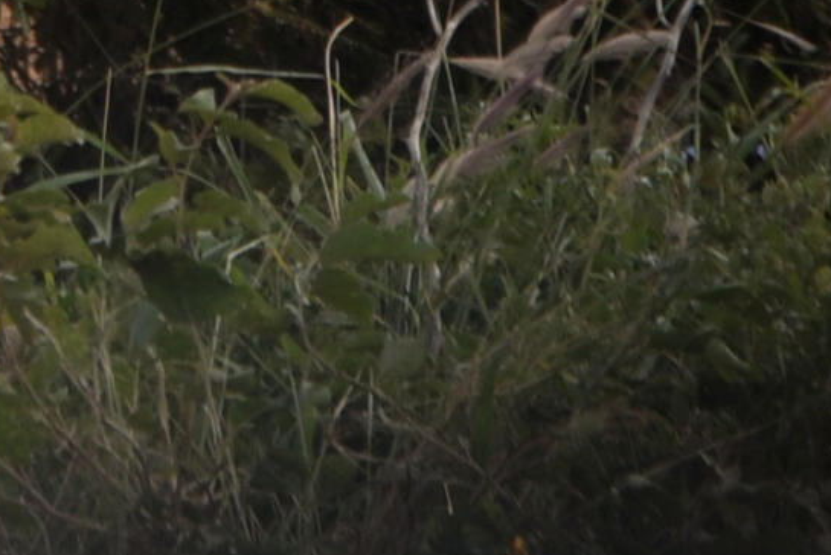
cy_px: -961
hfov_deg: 1.3
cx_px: -2190
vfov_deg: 0.9
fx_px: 37275
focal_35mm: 1614
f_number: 5.3
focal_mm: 220
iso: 100
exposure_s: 1/320
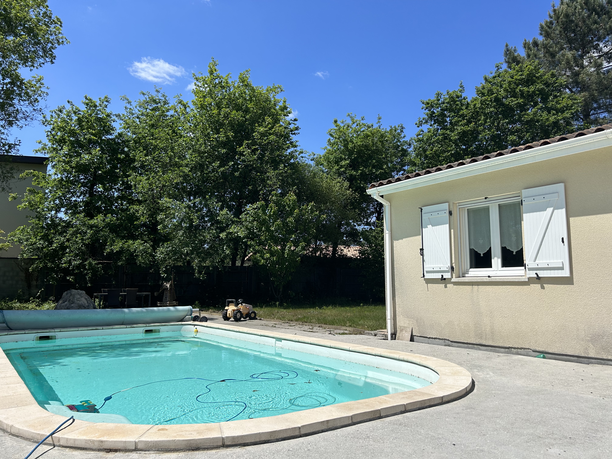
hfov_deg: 67.3
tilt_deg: +5.9
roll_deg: +0.1
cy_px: 230
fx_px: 460
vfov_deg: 53.1
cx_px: 306
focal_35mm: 26
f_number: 1.5
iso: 50
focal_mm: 5.7
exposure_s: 1/6993
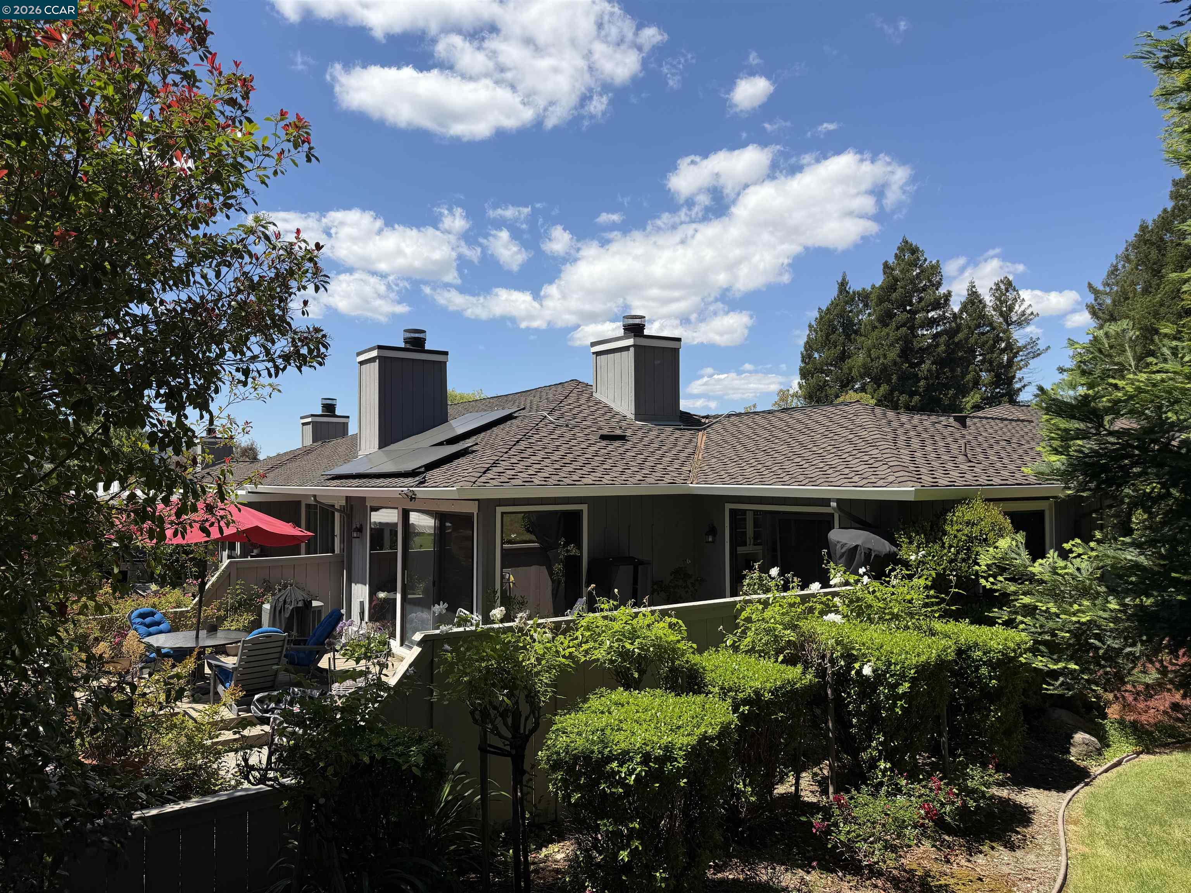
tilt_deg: +2.0
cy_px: 446
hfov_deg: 71.6
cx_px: 596
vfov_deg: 56.8
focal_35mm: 24
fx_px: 826
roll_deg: +0.2
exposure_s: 1/4975
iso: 80
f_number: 1.78
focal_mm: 6.76
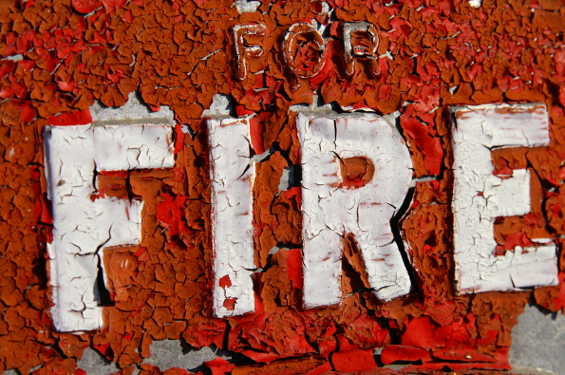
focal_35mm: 161
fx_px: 2519
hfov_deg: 12.8
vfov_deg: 8.5
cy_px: 217
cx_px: 338
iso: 200
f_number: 11
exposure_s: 1/750
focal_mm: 75
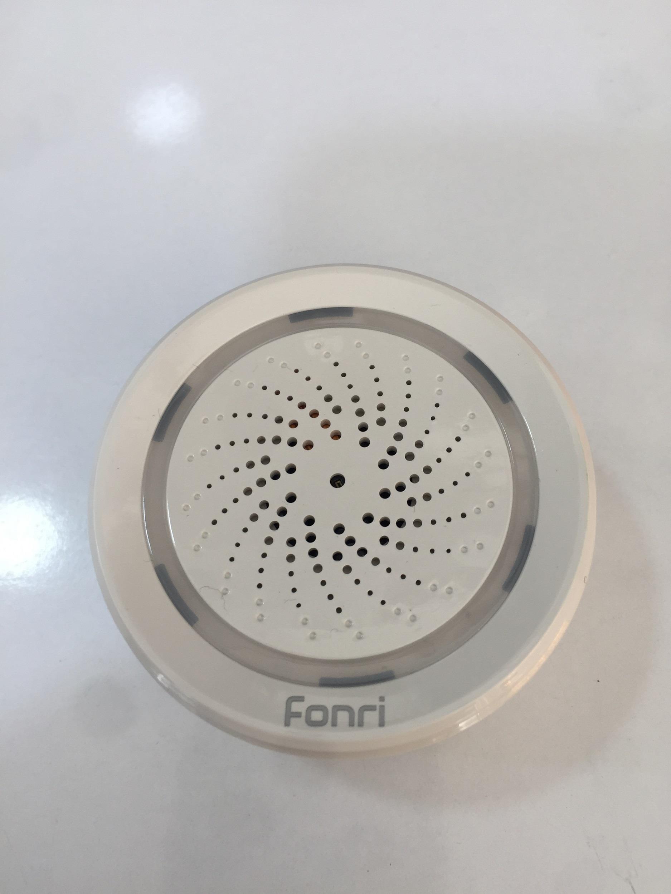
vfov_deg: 61.7
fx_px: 750
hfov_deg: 48.2
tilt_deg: -69.1
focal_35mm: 29
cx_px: 336
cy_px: 447
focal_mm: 4.15
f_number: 2.2
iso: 32
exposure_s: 1/50
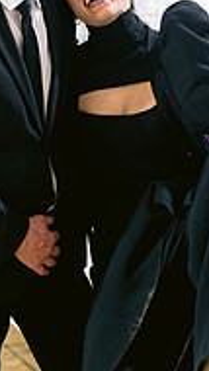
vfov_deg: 17.3
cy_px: 139
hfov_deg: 9.8
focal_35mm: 124
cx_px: 131
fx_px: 1221
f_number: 2.5
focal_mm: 50
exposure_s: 1/160
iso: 800
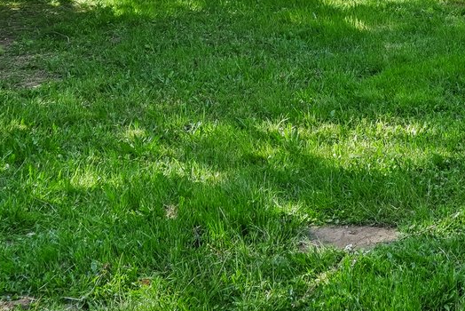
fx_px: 1060
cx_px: 433
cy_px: -249
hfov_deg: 24.0
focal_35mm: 82
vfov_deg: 14.6
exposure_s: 1/80
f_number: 8
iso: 400
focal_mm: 21
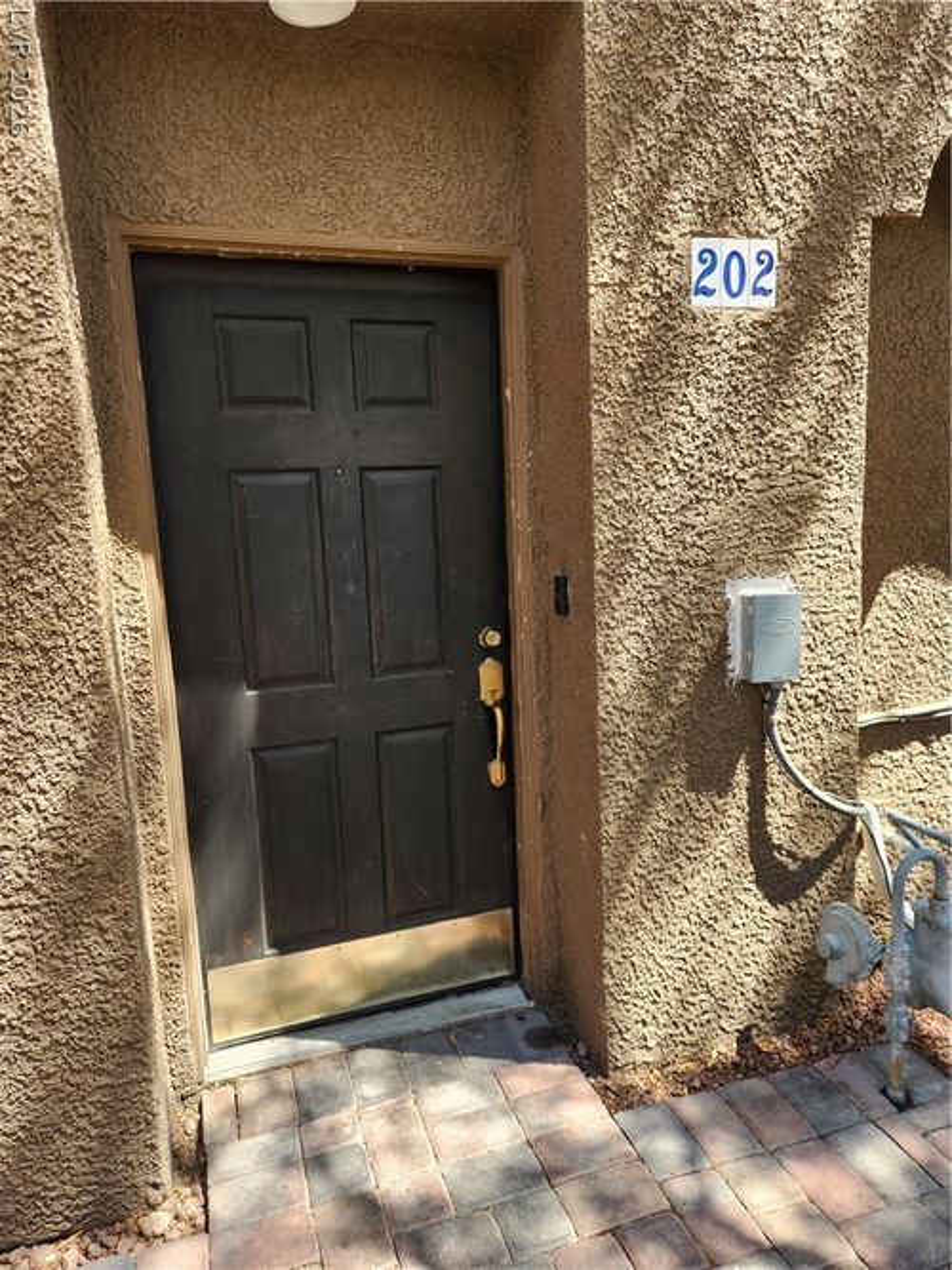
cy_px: 635
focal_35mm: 23
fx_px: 844
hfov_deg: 58.9
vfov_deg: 73.9
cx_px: 476
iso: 20
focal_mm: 5.4
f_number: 1.8
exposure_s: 1/180
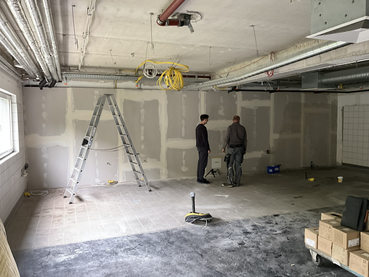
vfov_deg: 48.2
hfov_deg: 61.7
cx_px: 184
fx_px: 309
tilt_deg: -4.4
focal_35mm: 29
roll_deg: -0.1
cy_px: 138
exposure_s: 1/30
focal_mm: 3
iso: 400
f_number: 1.8
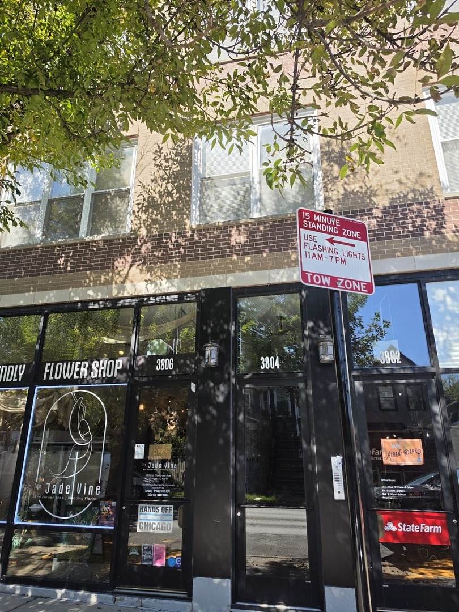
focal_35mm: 23
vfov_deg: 73.9
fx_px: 407
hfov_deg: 58.9
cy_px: 306
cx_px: 230
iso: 64
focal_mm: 6.5
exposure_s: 1/5775
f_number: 1.4
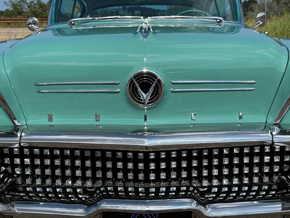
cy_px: 109
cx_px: 145
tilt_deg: -12.9
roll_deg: +0.4
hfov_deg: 39.7
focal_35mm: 48
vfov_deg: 30.3
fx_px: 402
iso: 64
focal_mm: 6.76
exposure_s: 1/5376
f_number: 1.78
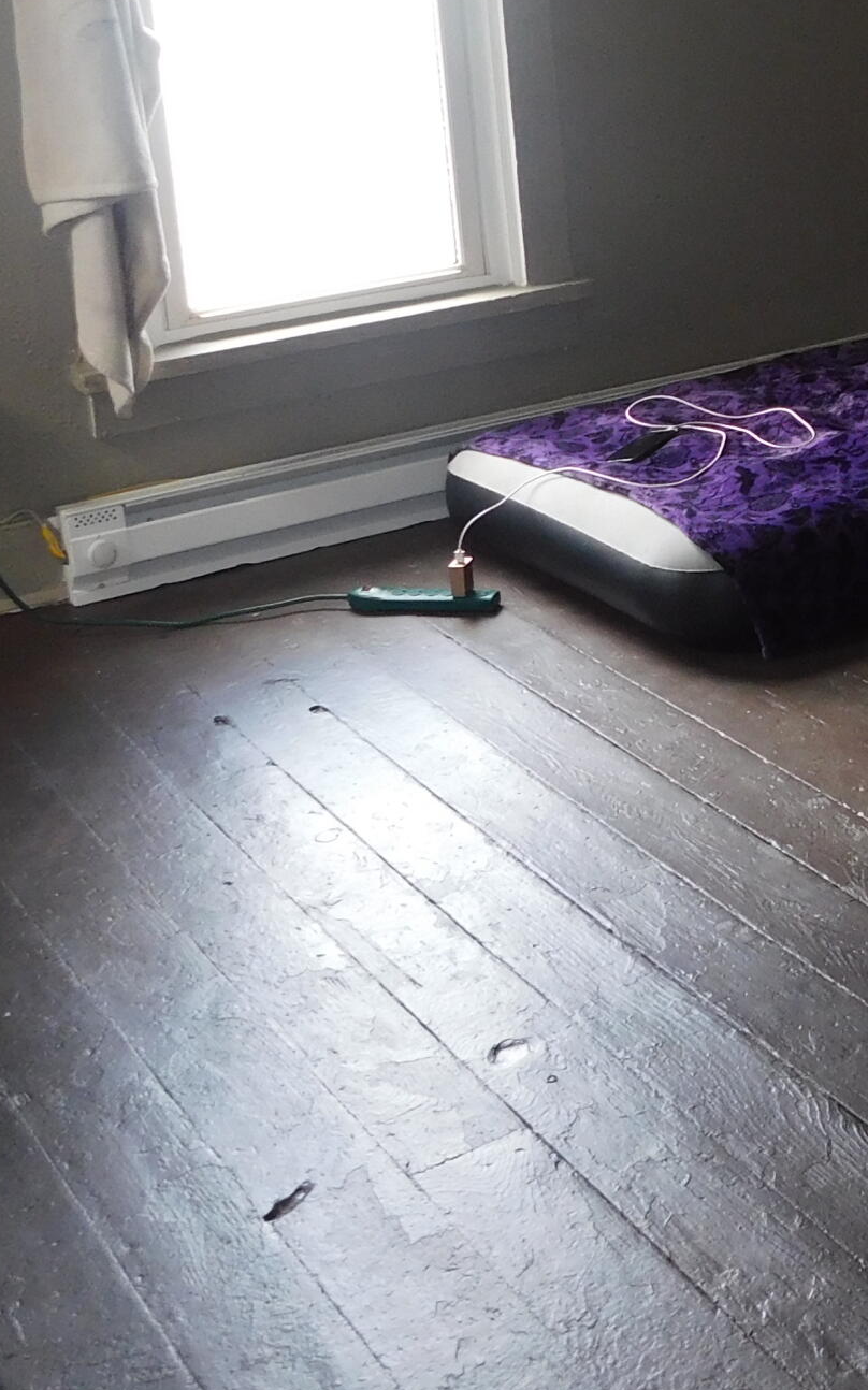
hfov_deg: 20.4
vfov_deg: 33.7
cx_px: 1070
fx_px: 2235
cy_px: 317
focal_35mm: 59
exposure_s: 1/30
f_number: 3
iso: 200
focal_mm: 4.1
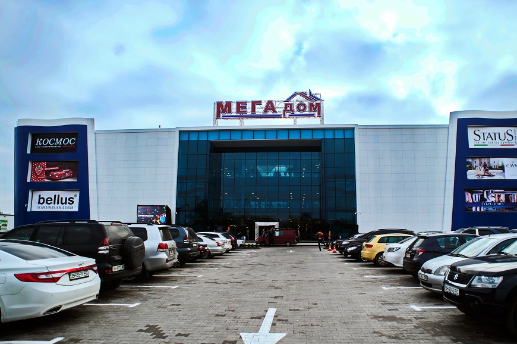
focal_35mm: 23
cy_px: 185
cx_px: 277
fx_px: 330
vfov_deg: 54.9
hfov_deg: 76.0
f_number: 4
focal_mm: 20
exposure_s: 1/1600
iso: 200
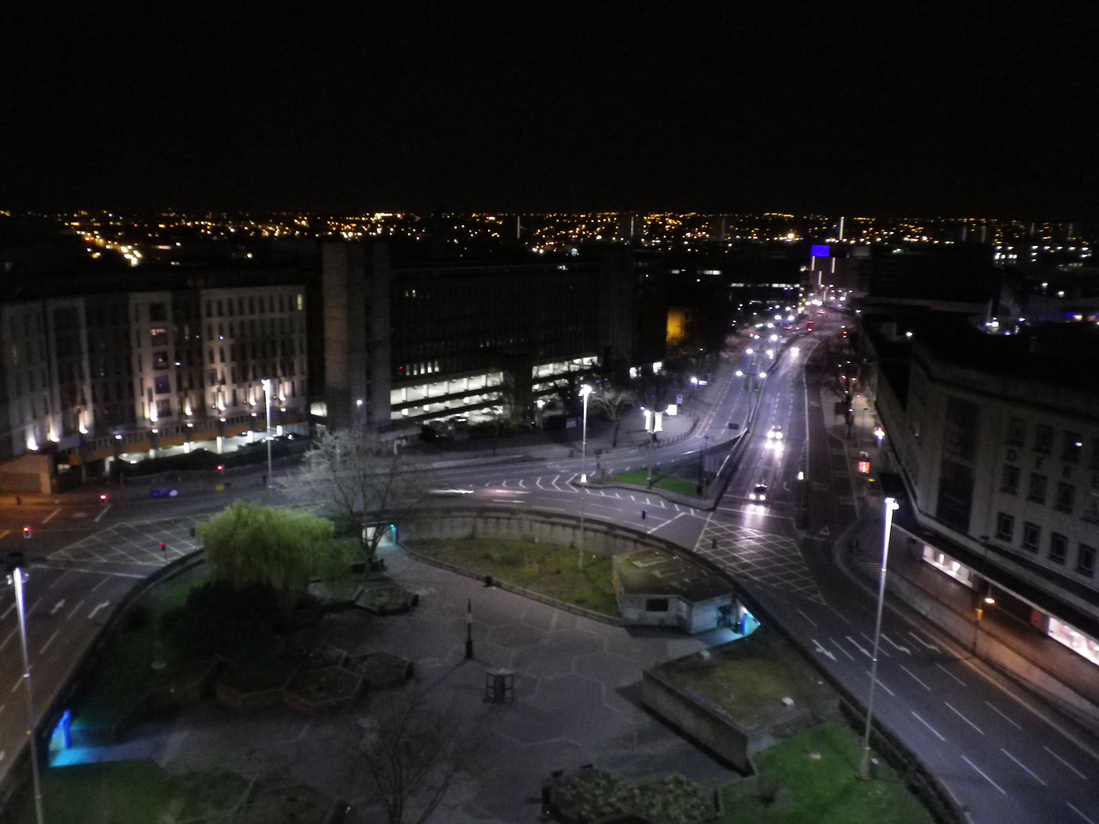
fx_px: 889
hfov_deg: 63.4
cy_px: 412
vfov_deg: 49.7
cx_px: 550
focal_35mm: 28
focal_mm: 5.05
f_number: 3.5
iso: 800
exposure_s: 1/4
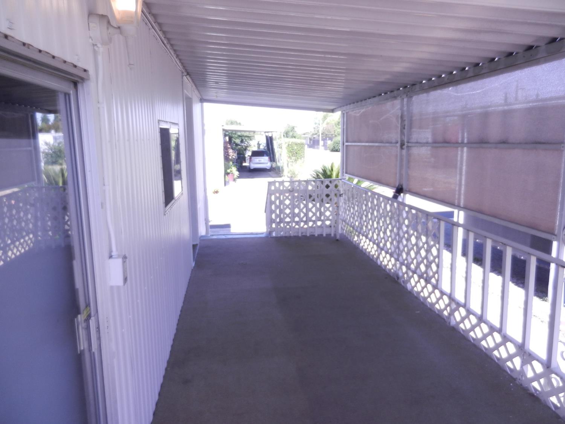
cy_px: 212
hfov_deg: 69.4
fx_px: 408
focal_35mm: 25
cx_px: 282
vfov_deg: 54.9
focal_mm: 4.5
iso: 160
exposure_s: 1/200
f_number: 3.5
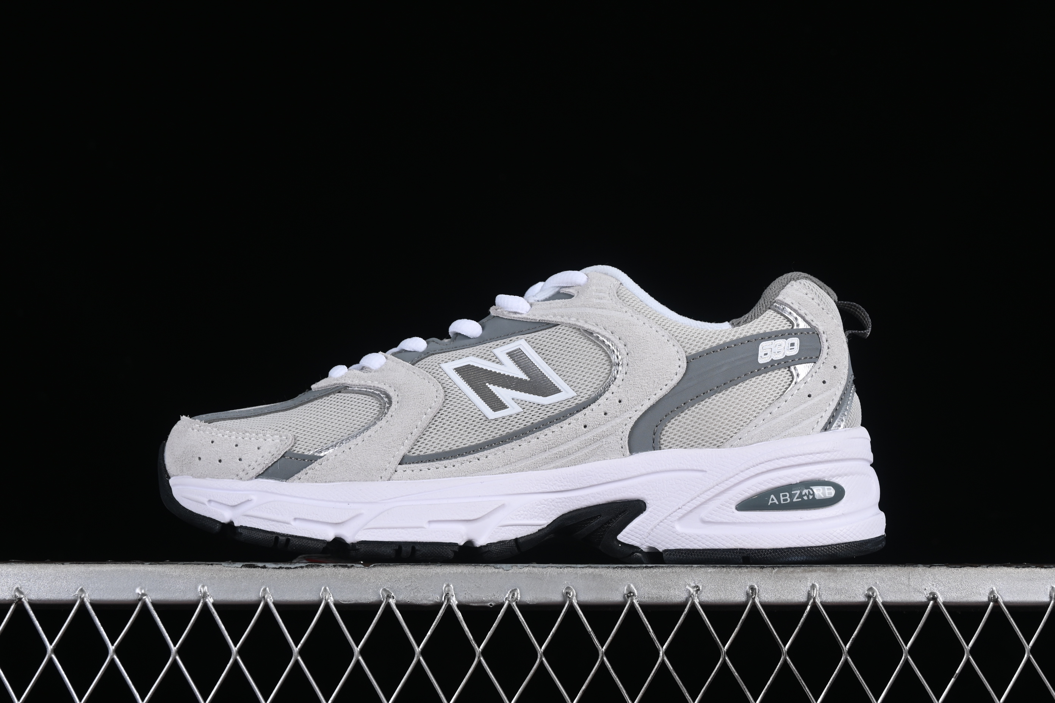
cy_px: 352
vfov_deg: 18.2
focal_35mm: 75
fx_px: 2198
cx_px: 528
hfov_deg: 27.0
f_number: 8
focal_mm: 50
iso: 160
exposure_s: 1/80
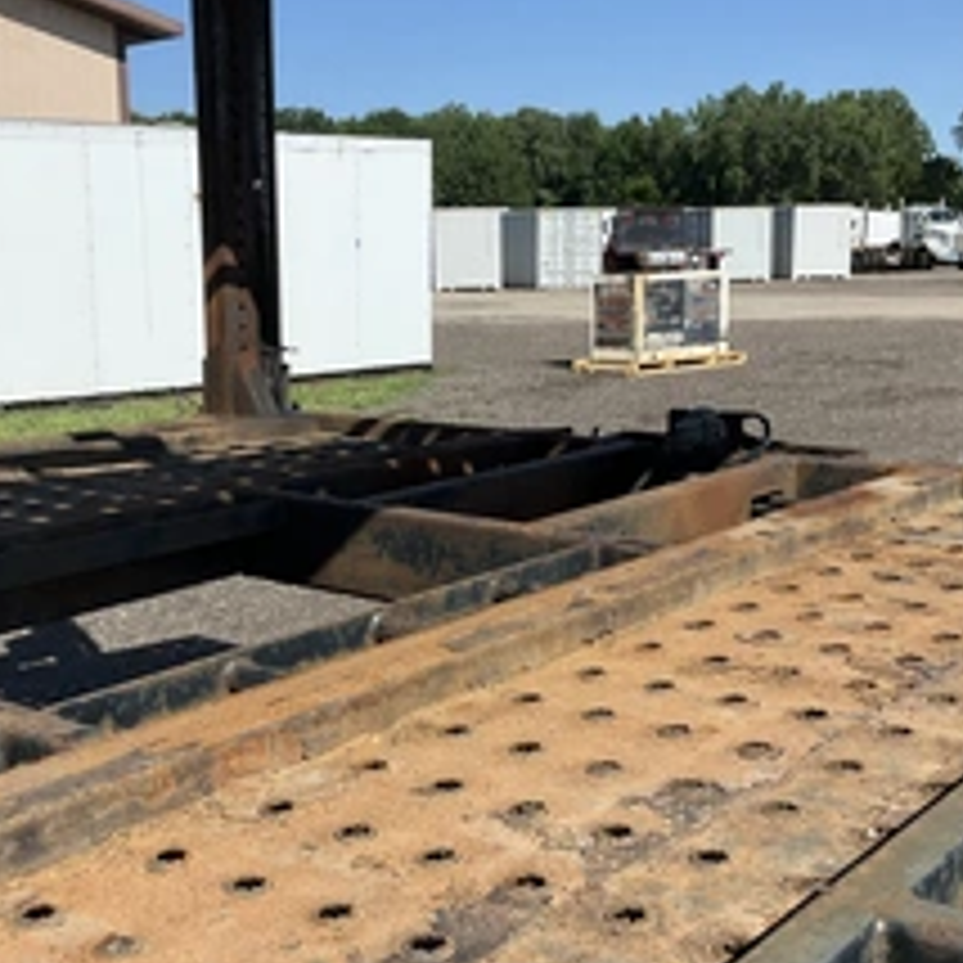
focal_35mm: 48
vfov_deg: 35.3
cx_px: 454
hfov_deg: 35.3
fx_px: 1511
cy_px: 549
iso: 25
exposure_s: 1/2227
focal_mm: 3
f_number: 1.8
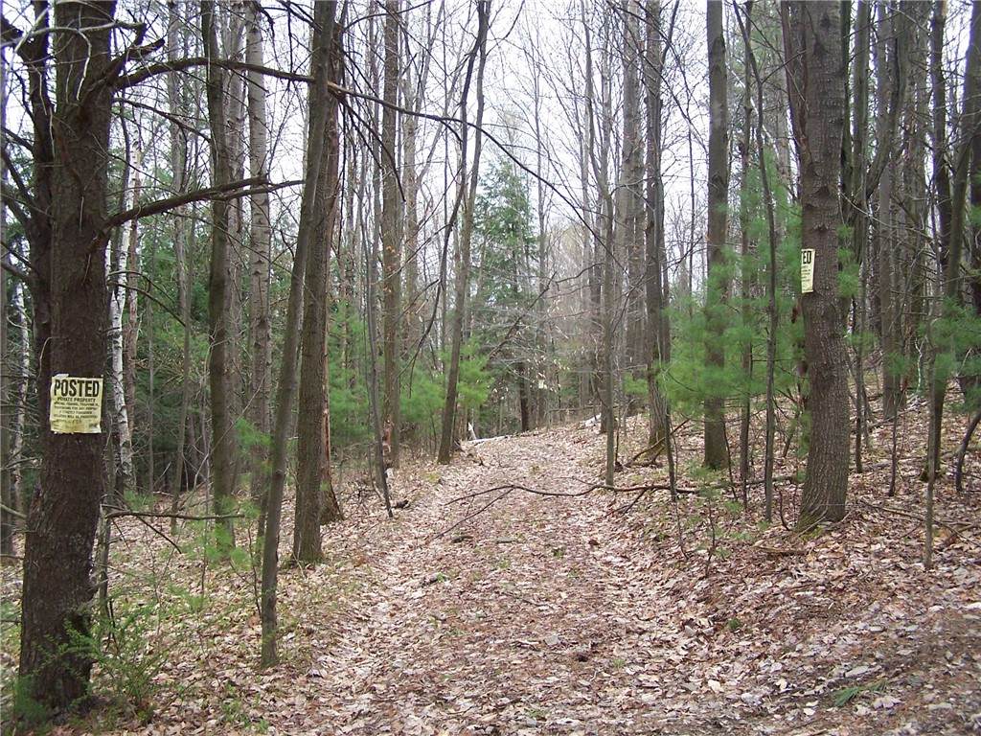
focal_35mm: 38
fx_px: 1077
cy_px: 368
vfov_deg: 37.7
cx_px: 490
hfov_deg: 49.0
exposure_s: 1/180
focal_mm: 6.3
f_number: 2.8
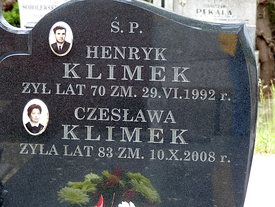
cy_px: 104
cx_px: 138
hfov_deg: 15.1
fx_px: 1041
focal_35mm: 131
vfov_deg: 11.3
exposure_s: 1/100
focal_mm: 23.5
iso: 100
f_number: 2.8
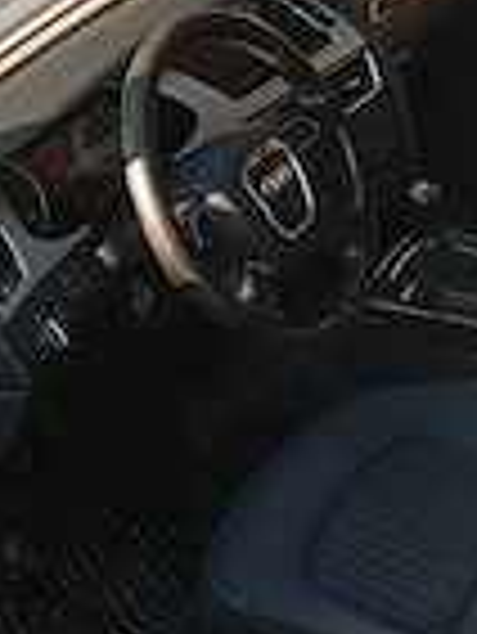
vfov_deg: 24.6
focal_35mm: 79
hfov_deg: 18.6
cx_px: 166
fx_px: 1449
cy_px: 396
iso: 100
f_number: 1.8
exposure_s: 1/103
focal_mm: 4.27
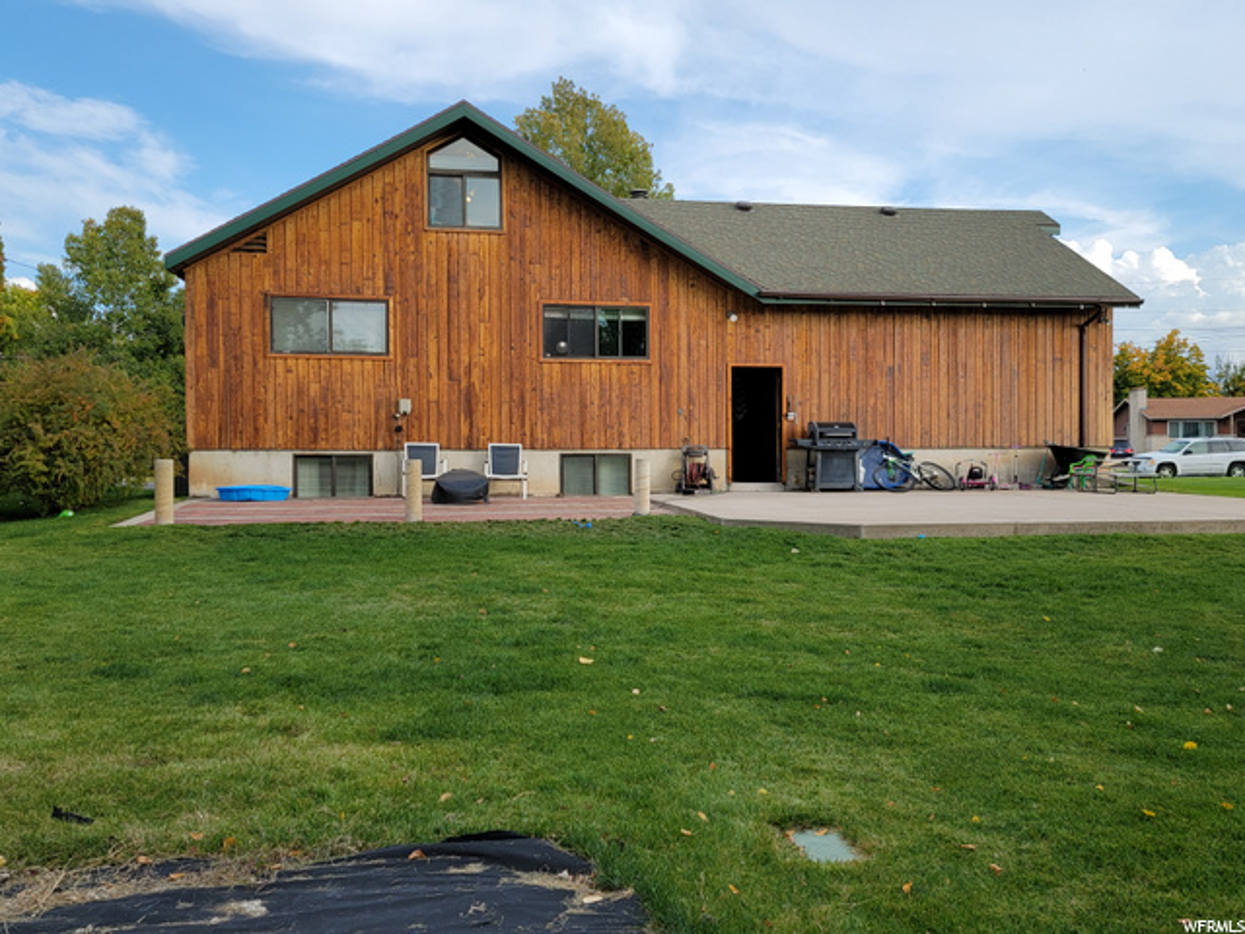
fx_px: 863
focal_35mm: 24
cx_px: 622
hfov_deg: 71.6
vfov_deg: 56.8
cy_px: 467
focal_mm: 6.7
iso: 16
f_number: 1.8
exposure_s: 1/475
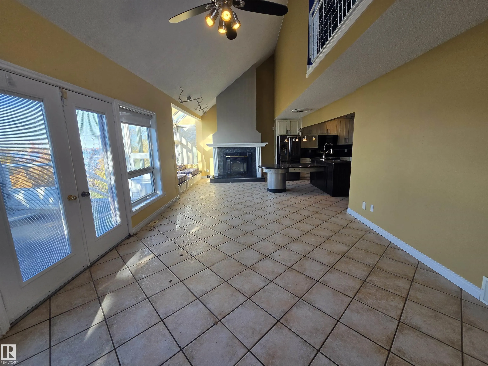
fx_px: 183
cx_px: 244
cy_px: 183
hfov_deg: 106.2
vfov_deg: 89.9
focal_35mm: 13
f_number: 2.2
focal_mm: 2.2
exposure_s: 1/296
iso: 100
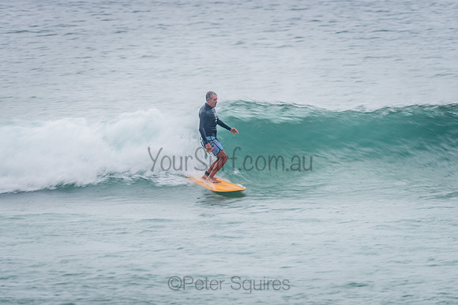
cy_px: 150
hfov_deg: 3.7
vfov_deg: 2.5
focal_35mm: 561
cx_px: 204
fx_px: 7143
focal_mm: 500
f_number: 7.1
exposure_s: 1/30
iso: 64
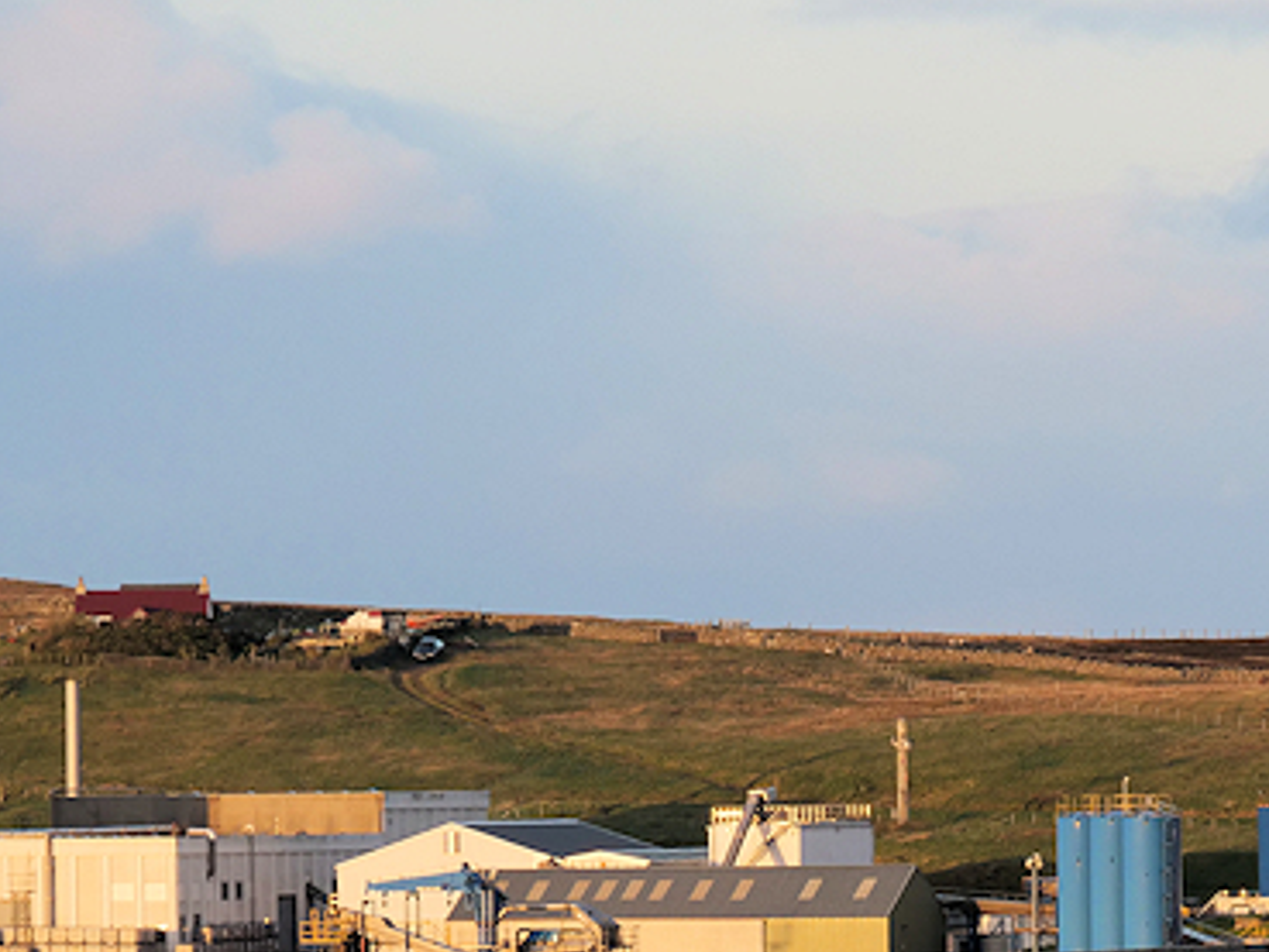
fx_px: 19069
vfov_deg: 2.9
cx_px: 818
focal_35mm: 520
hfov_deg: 3.8
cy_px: 890
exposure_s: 1/250
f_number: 5.6
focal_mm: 120
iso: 250
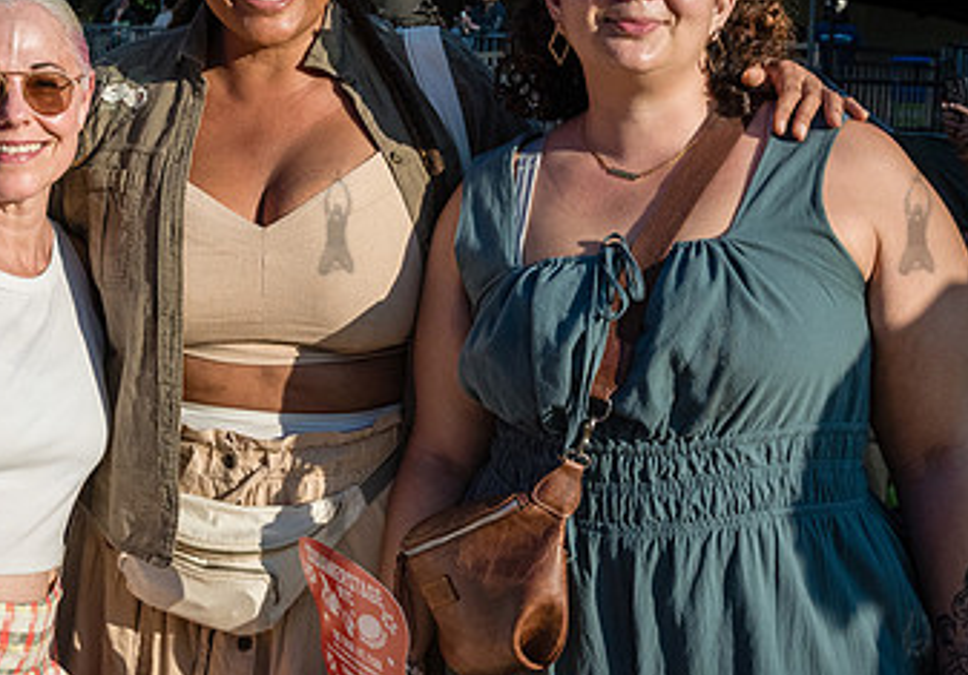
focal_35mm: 66
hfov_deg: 29.9
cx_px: 312
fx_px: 1800
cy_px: 188
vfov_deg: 21.1
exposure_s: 1/2000
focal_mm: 32
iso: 1000
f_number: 8
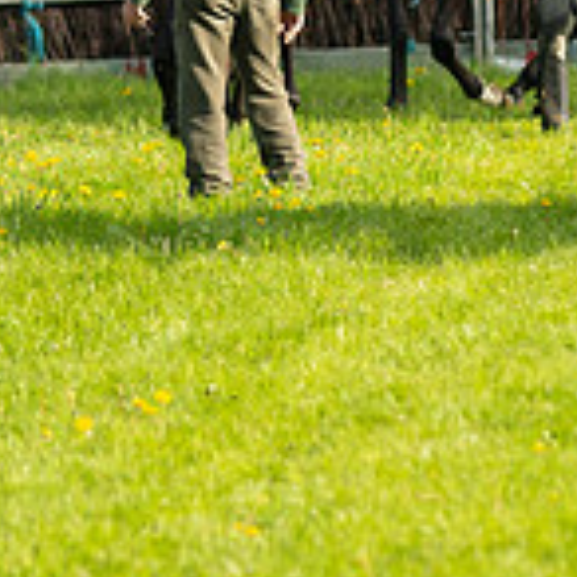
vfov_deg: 0.9
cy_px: -159
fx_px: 35869
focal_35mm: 1902
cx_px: 378
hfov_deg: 0.9
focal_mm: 300
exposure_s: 1/1000
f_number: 5
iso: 400
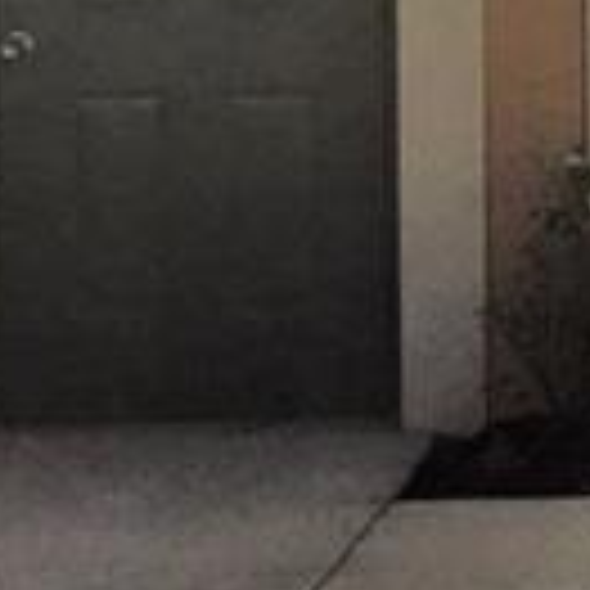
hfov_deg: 10.6
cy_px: -113
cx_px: 1194
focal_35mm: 150
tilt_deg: -1.8
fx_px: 2892
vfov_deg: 11.4
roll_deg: -1.5
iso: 32
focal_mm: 4.15
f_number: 2.2
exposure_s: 1/5650
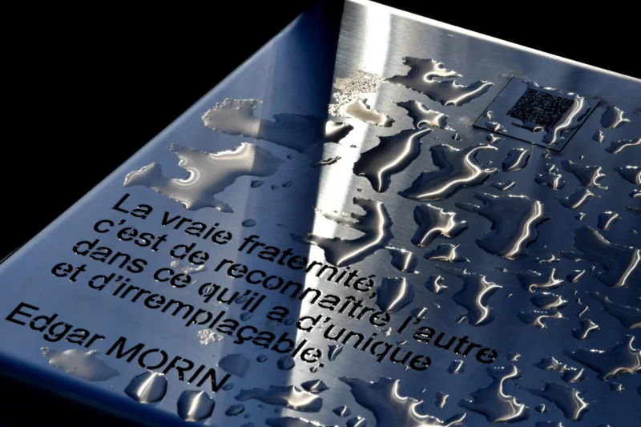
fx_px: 3097
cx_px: 320
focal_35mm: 174
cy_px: 214
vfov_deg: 7.9
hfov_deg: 11.8
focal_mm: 116
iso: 320
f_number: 16
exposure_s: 1/400
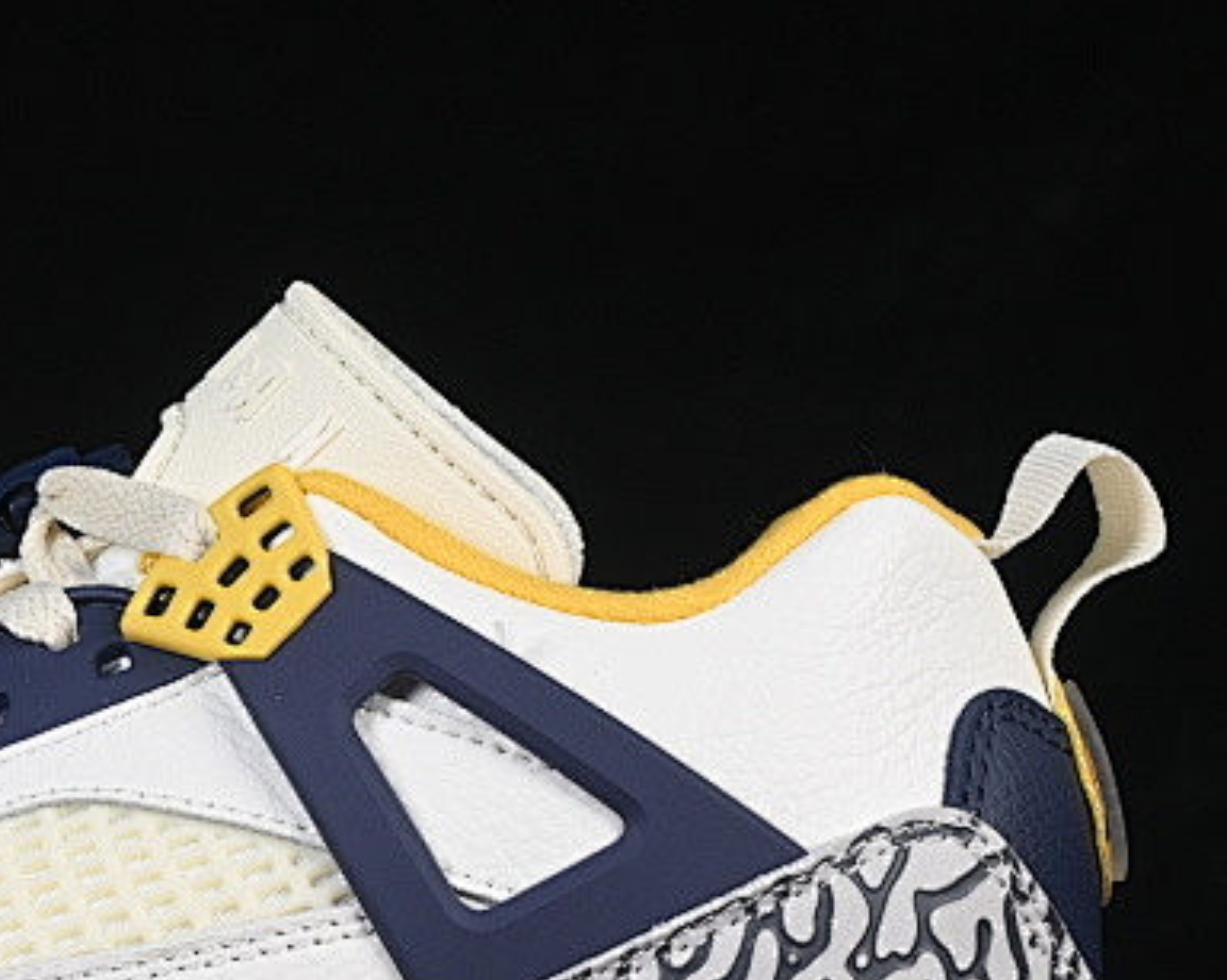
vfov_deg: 7.8
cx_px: -6
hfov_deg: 9.7
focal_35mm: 198
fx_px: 7188
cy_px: 709
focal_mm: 50
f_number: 8
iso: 160
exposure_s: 1/80
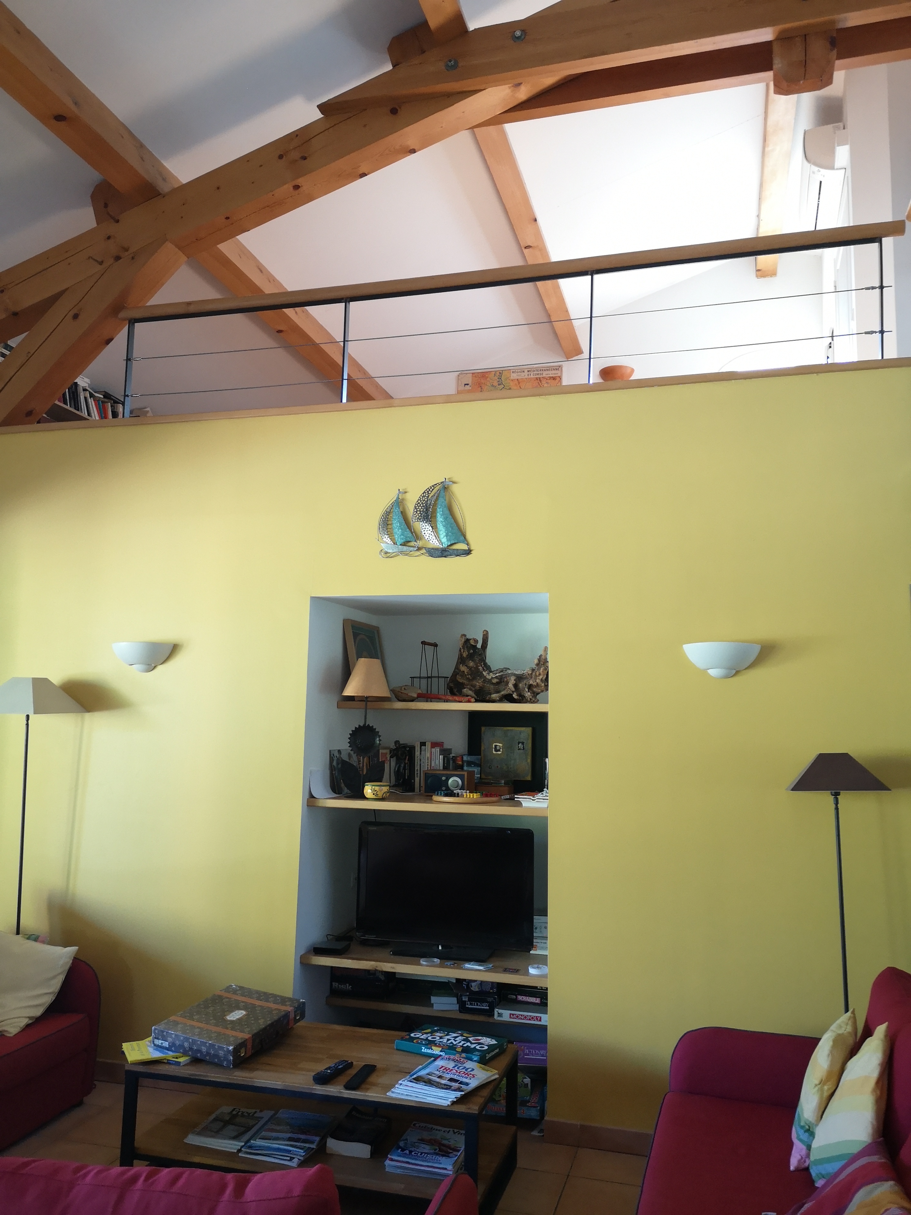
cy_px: 608
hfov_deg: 51.4
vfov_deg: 65.3
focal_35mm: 27
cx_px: 456
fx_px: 947
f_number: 1.8
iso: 200
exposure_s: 1/50
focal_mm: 3.95
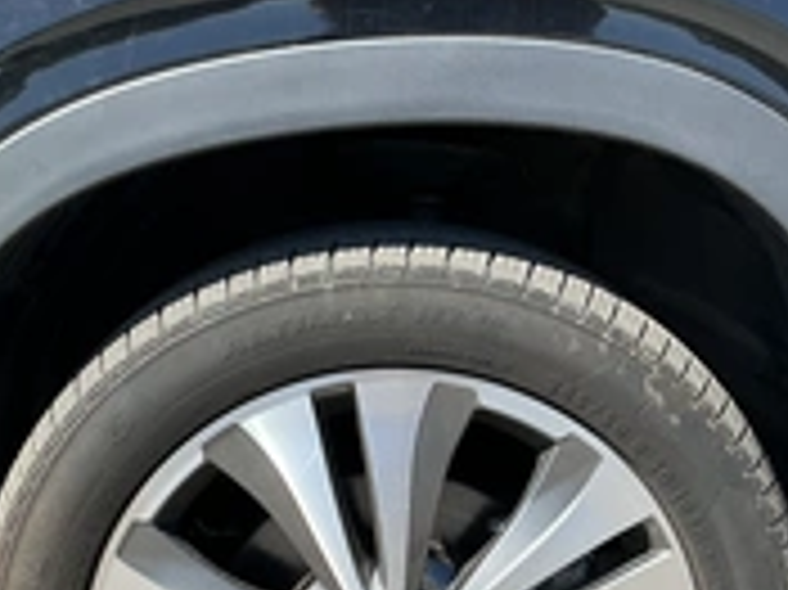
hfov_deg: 30.3
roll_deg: +0.9
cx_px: 410
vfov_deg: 22.1
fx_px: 1456
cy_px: 581
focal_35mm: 64
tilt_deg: -15.9
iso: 25
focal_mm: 3
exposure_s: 1/912
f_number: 1.8
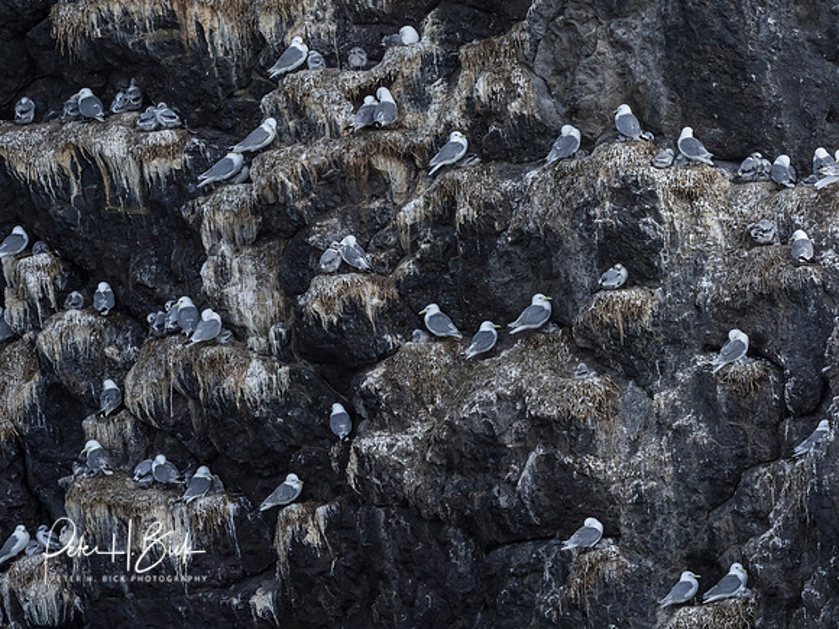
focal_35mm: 601
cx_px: 420
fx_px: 14567
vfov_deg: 2.5
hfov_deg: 3.3
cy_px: 314
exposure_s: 1/2500
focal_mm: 300
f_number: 5
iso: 400
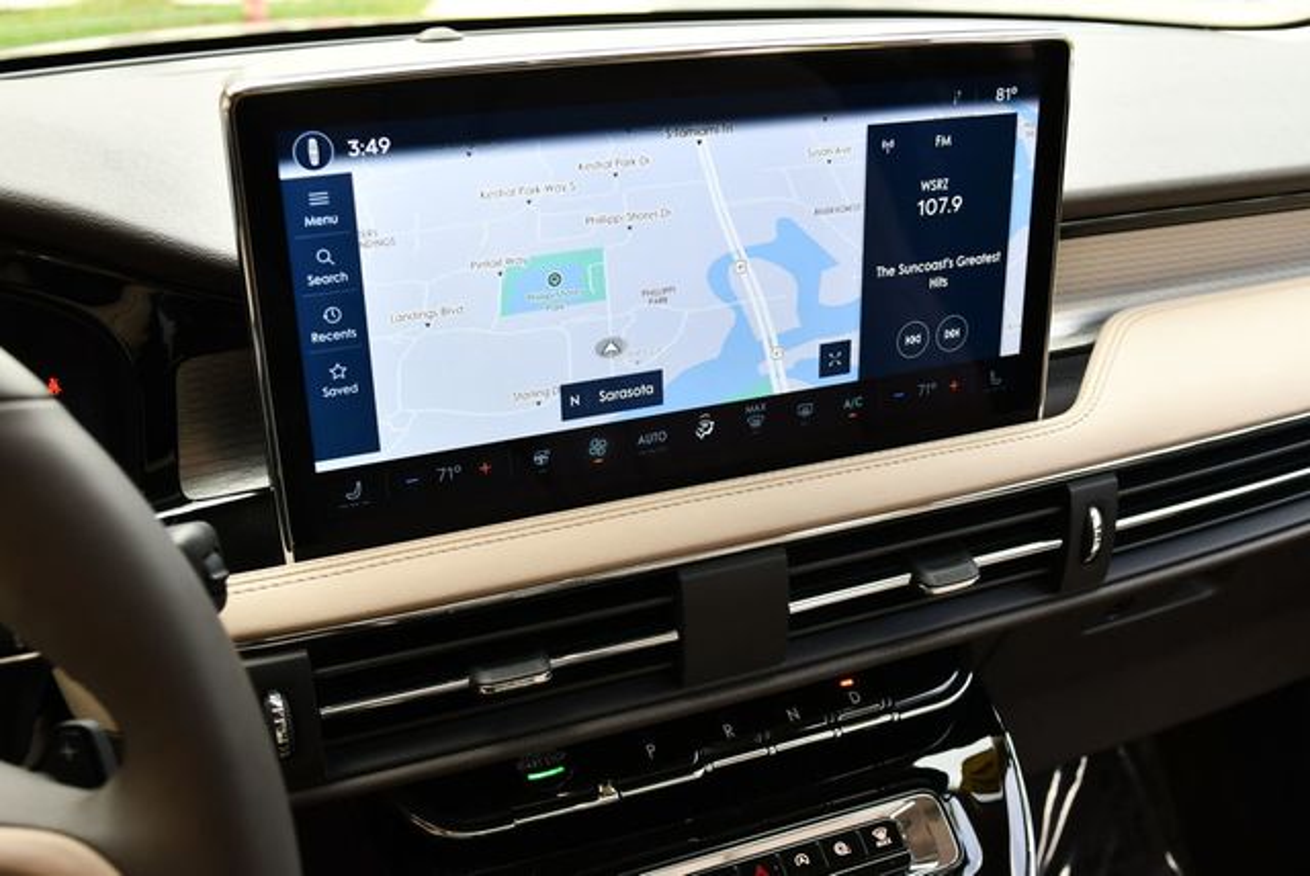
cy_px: 438
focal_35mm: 36
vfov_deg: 36.9
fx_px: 1311
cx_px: 655
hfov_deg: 53.1
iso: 400
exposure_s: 1/250
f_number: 4
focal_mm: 18
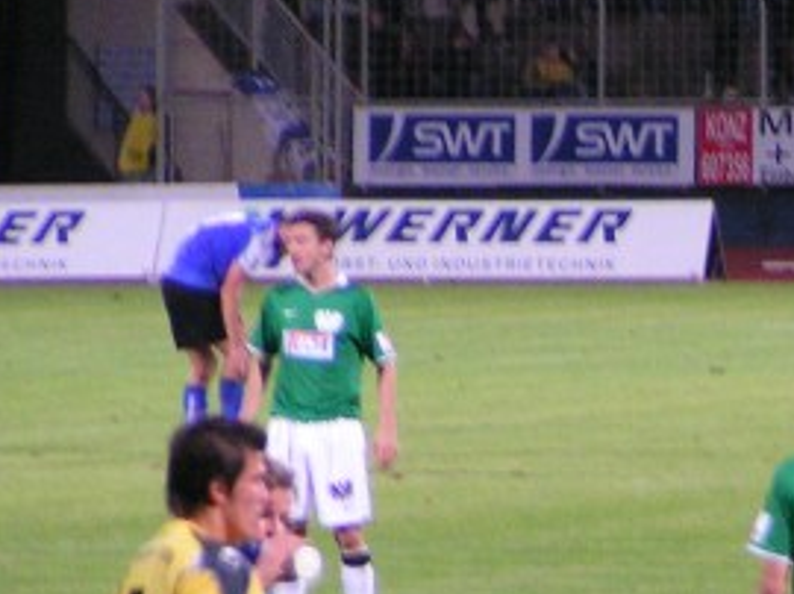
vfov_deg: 2.1
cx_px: 962
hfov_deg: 2.8
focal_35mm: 700
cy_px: 835
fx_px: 16042
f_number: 3.5
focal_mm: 36.1
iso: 200
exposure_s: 1/30
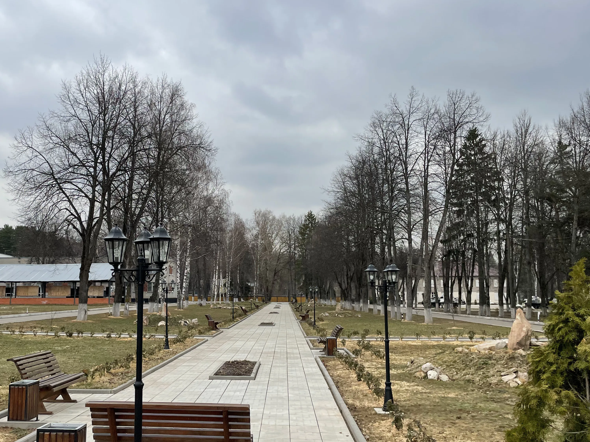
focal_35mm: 35
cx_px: 221
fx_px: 597
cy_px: 219
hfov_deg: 52.1
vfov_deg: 40.7
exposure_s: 1/2257
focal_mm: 4.2
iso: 32
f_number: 1.6
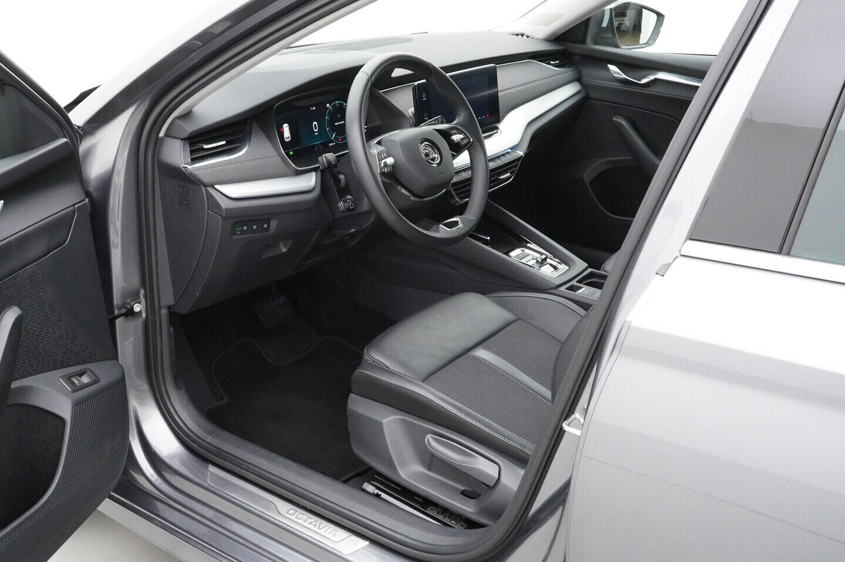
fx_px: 844
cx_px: 422
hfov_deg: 53.2
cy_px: 281
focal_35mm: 36
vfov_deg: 36.8
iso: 5000
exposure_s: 1/100
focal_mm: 24
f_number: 9
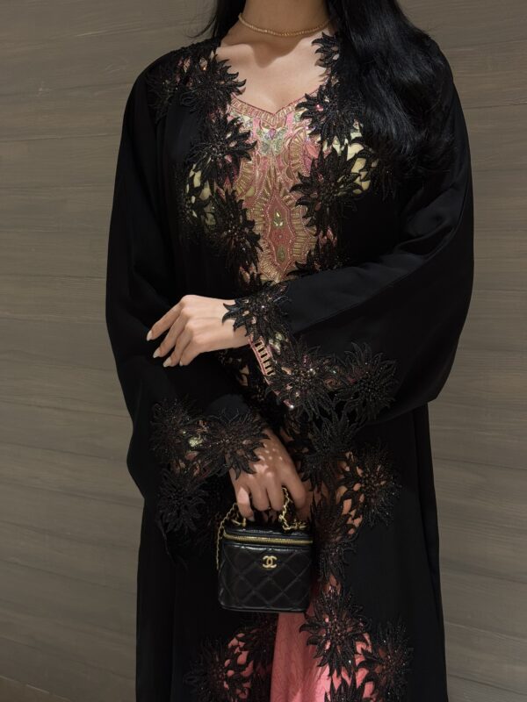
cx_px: 264
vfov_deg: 39.7
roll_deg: +1.2
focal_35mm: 48
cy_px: 351
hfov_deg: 30.3
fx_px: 974
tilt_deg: -8.5
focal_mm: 6.76
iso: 200
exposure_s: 1/33
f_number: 1.78
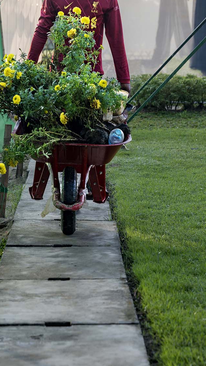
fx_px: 912
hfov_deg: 12.9
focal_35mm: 94
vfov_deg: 22.6
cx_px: 72
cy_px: 137
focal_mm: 70
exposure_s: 1/250
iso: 140
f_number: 5
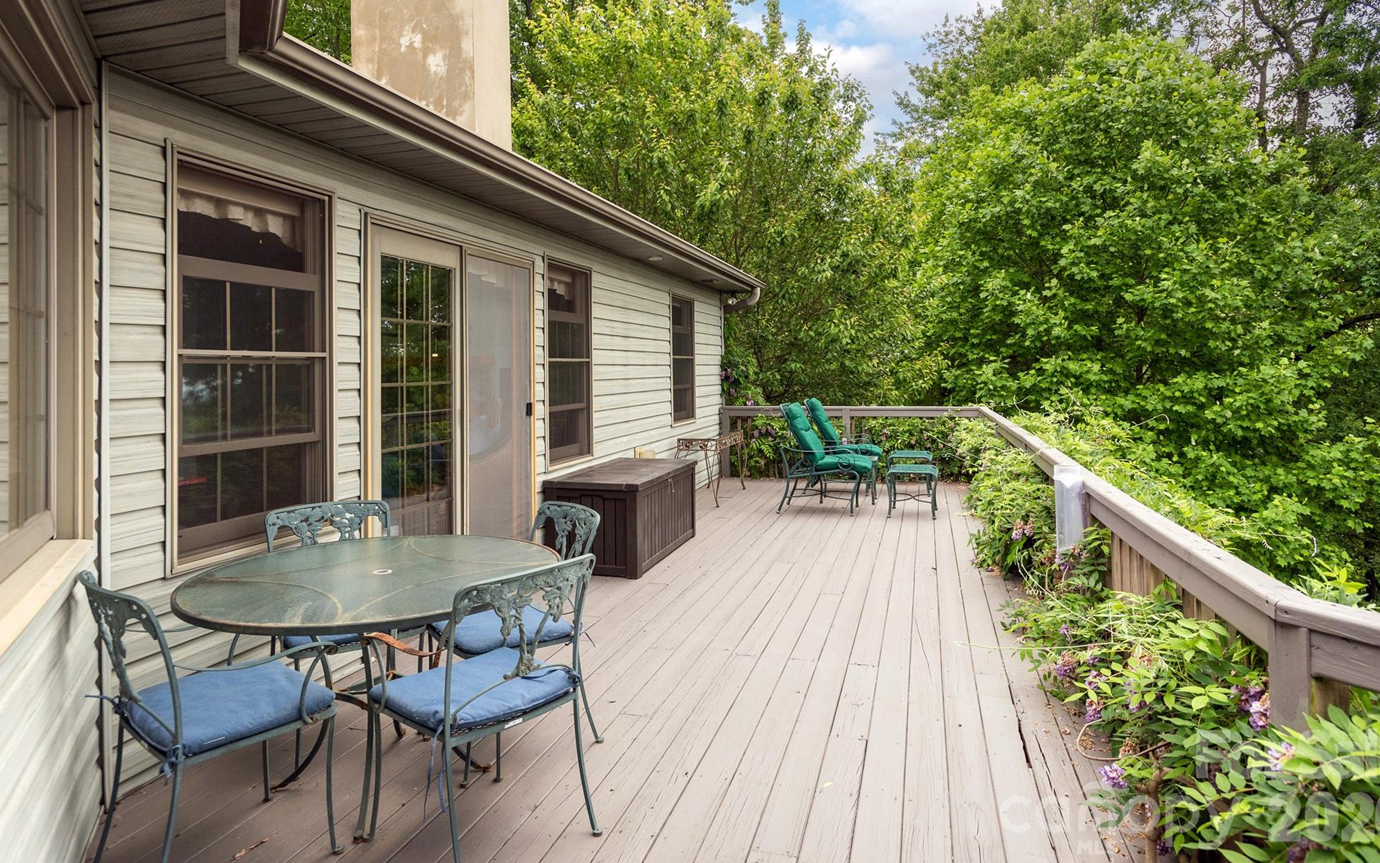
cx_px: 707
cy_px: 392
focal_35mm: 21
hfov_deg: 82.3
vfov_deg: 57.2
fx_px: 790
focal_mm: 20
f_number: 7.1
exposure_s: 1/640
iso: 320
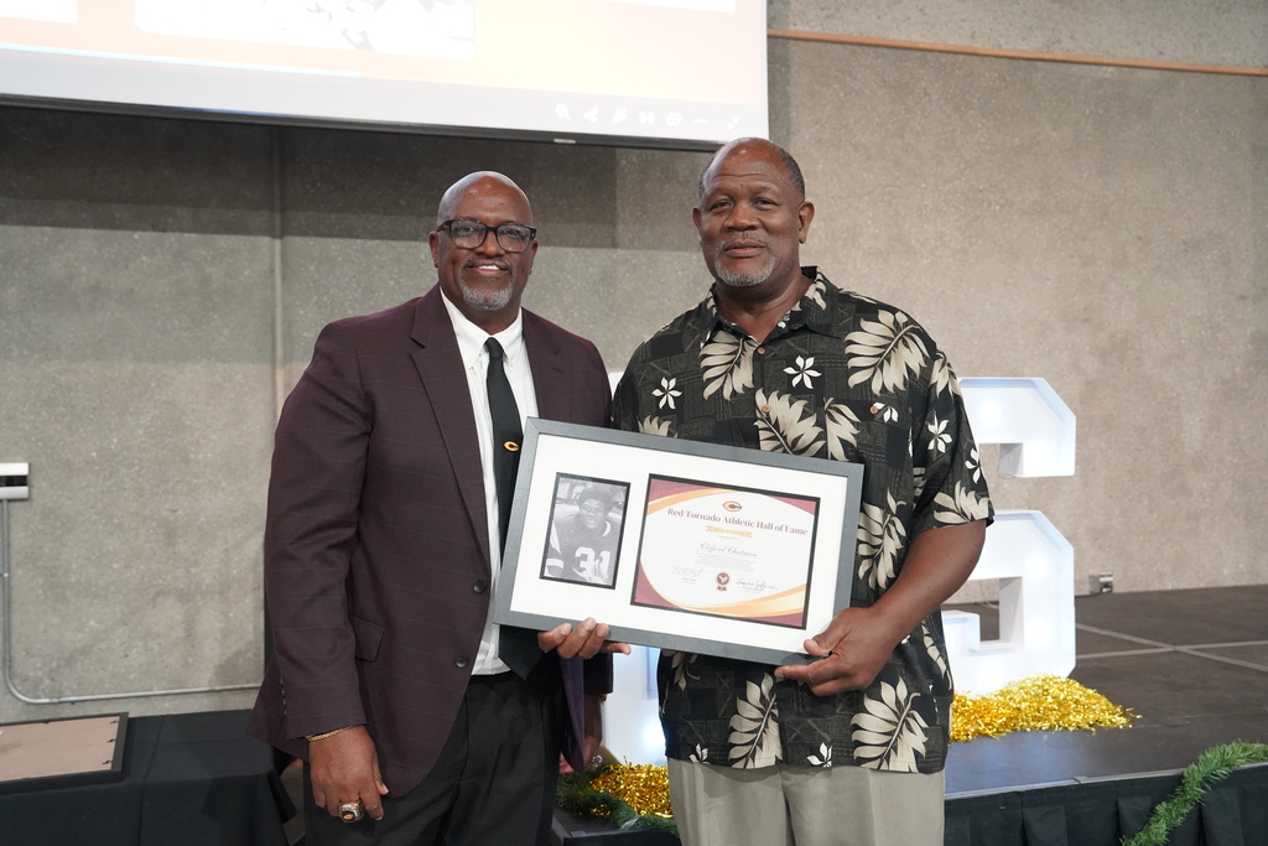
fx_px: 1233
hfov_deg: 54.4
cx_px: 634
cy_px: 423
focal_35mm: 35
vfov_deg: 37.9
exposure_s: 1/160
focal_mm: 35
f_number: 4
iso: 8000
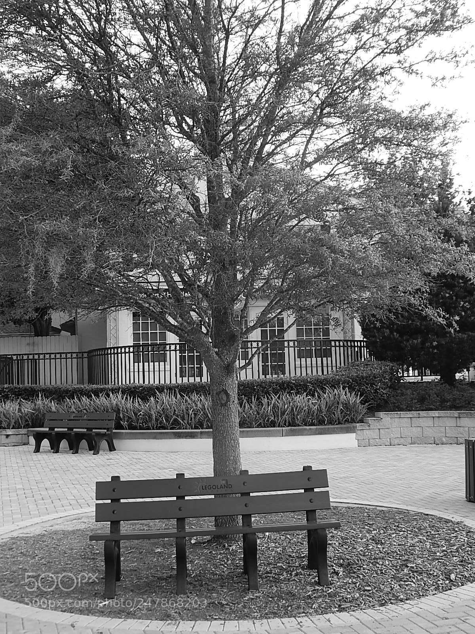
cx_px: 238
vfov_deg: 43.9
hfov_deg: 33.6
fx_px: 787
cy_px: 317
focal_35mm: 43
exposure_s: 1/200
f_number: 3.6
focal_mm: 7.7
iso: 125
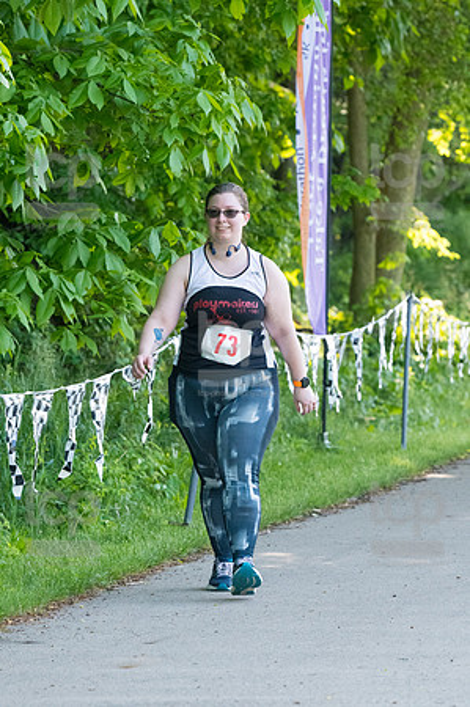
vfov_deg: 8.3
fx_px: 4848
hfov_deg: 5.6
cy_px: 354
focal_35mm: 247
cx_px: 235
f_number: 5.6
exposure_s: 1/1250
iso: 3200
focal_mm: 165
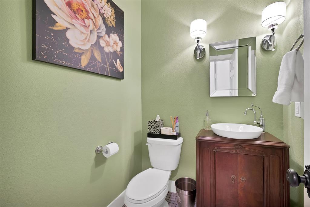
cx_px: 155
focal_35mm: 14
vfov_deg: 81.3
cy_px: 104
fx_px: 121
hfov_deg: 104.2
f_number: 9
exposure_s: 1.3
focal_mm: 14
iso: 640
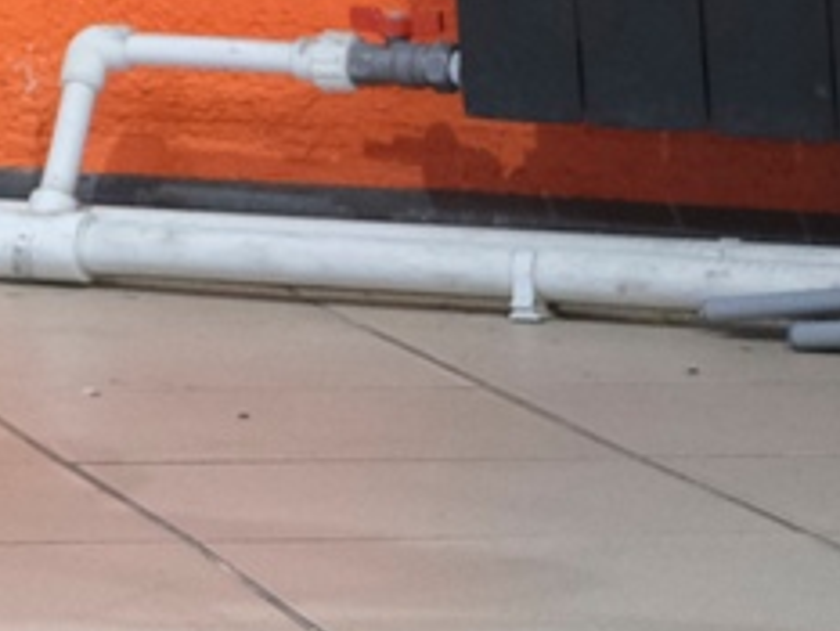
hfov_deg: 6.1
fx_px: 7381
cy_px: -983
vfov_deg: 4.7
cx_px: -1568
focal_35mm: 304
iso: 1600
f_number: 4
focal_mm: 30.8
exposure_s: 1/100
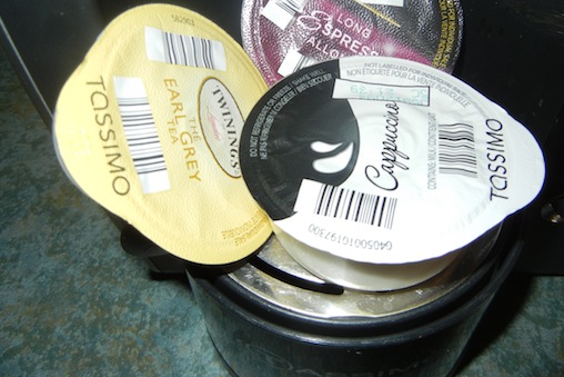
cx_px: 290
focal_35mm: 35
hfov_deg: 54.4
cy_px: 149
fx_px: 548
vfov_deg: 37.7
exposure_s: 1/30
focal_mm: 5.4
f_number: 3.5
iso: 200
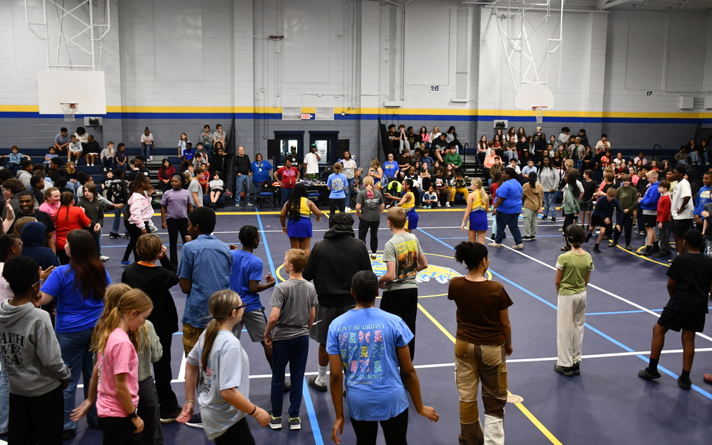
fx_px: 660
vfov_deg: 37.3
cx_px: 356
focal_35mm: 34
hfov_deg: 56.7
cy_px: 213
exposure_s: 1/125
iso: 1250
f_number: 3.5
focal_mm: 22
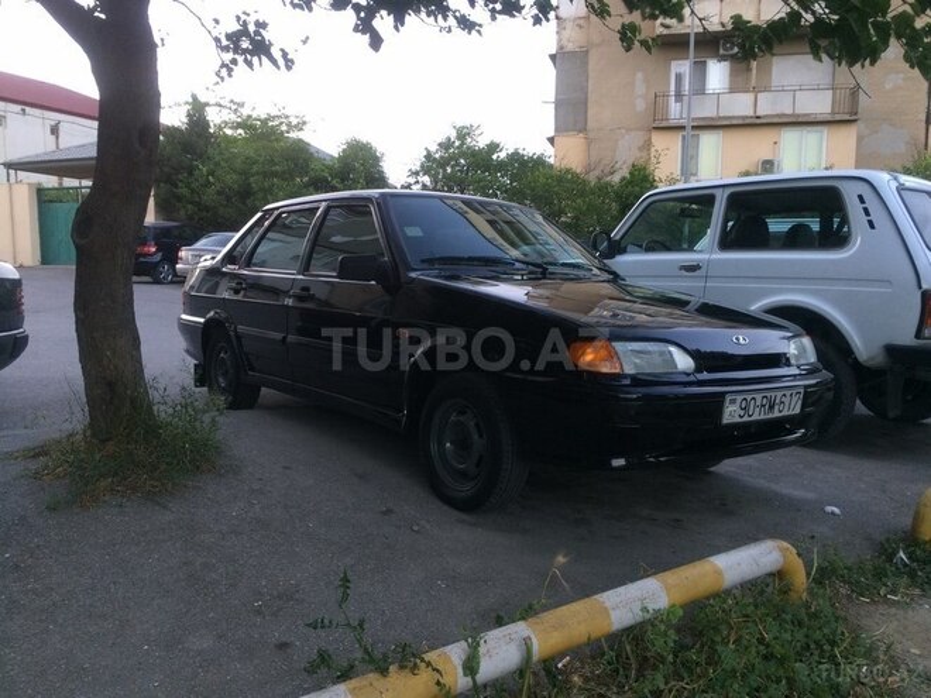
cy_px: 349
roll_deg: +0.6
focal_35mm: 29
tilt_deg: -5.6
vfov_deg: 48.2
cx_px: 466
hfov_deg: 61.7
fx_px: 780
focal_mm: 4.15
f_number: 2.2
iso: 64
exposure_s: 1/33
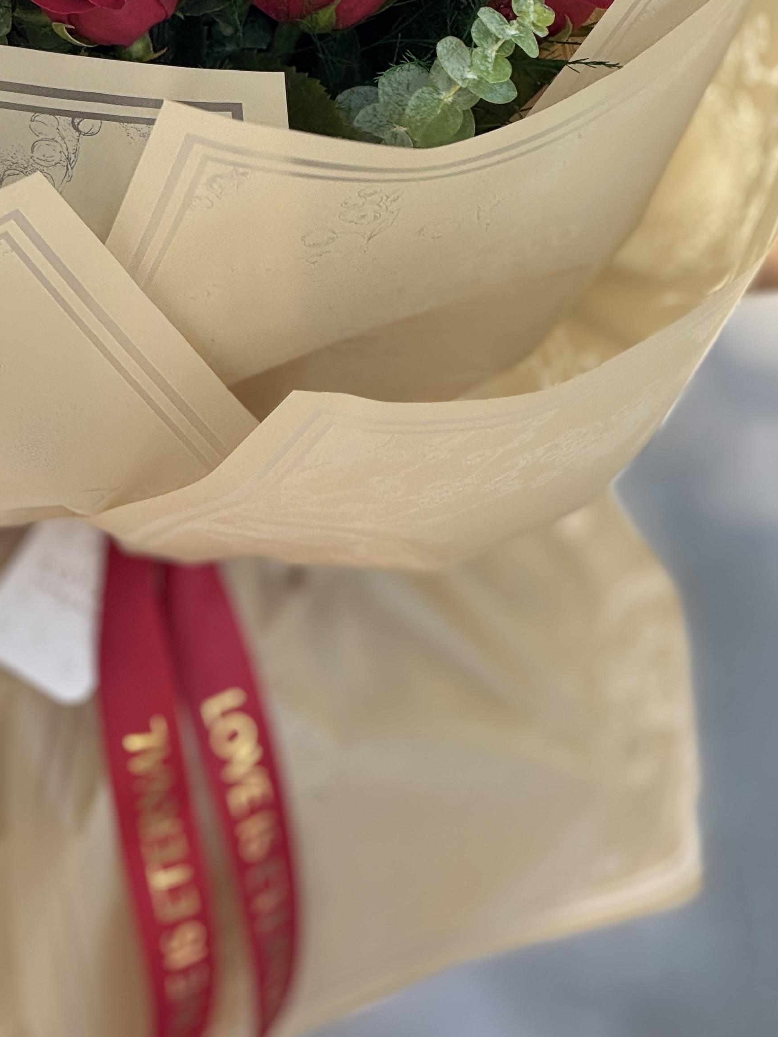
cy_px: 139
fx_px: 6264
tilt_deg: -14.1
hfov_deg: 7.1
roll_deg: -0.5
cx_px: 166
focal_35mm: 209
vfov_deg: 9.4
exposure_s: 1/279
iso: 64
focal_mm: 15.66
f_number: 2.8
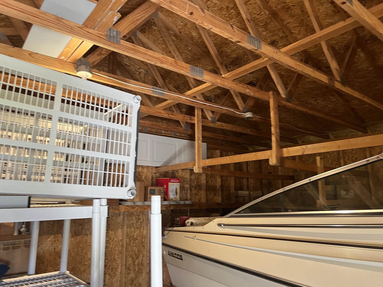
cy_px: 144
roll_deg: -1.0
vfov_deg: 53.1
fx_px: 288
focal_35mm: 26
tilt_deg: +17.9
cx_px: 192
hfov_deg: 67.3
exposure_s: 1/60
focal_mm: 5.7
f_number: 1.5
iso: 250
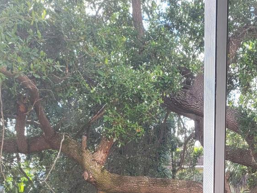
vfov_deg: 19.6
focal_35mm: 68
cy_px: 264
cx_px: 208
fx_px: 505
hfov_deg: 27.9
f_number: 1.8
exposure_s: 1/120
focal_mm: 6.7
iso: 25
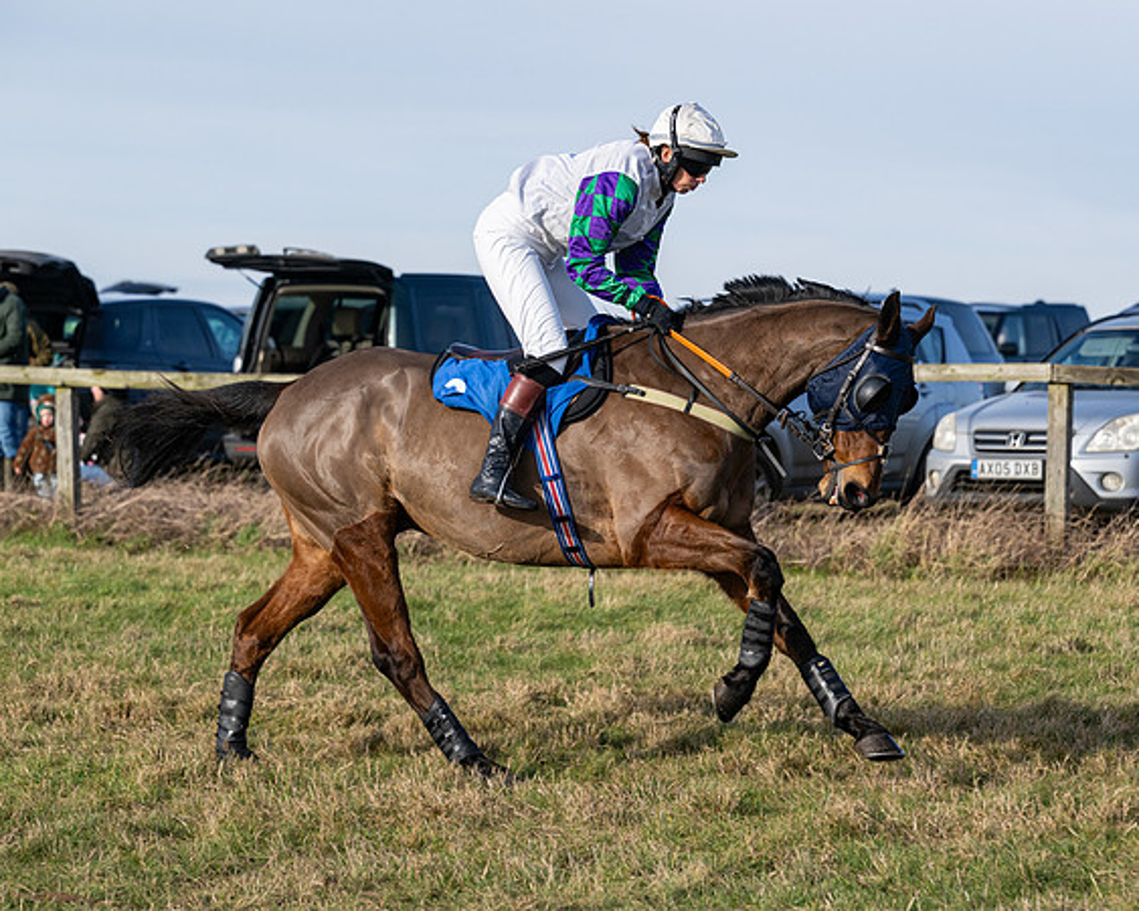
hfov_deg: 13.3
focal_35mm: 145
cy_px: 468
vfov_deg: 10.7
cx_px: 563
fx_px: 4878
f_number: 5
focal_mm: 120
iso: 400
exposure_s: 1/2500
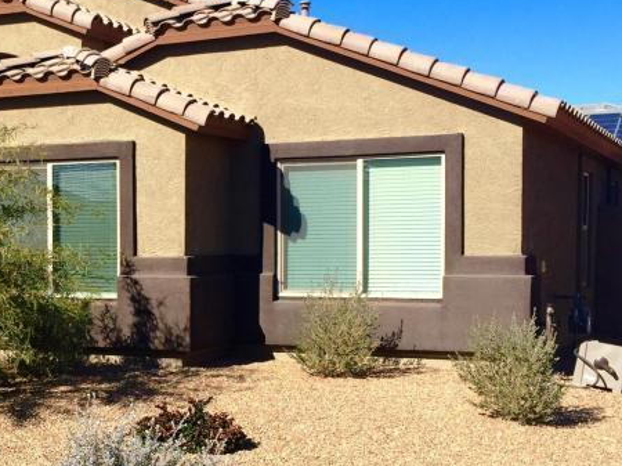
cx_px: 69
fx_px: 1185
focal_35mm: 66
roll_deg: -0.2
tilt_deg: -2.5
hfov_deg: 28.3
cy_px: 314
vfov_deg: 22.1
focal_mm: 4.15
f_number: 2.2
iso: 32
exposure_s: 1/1721
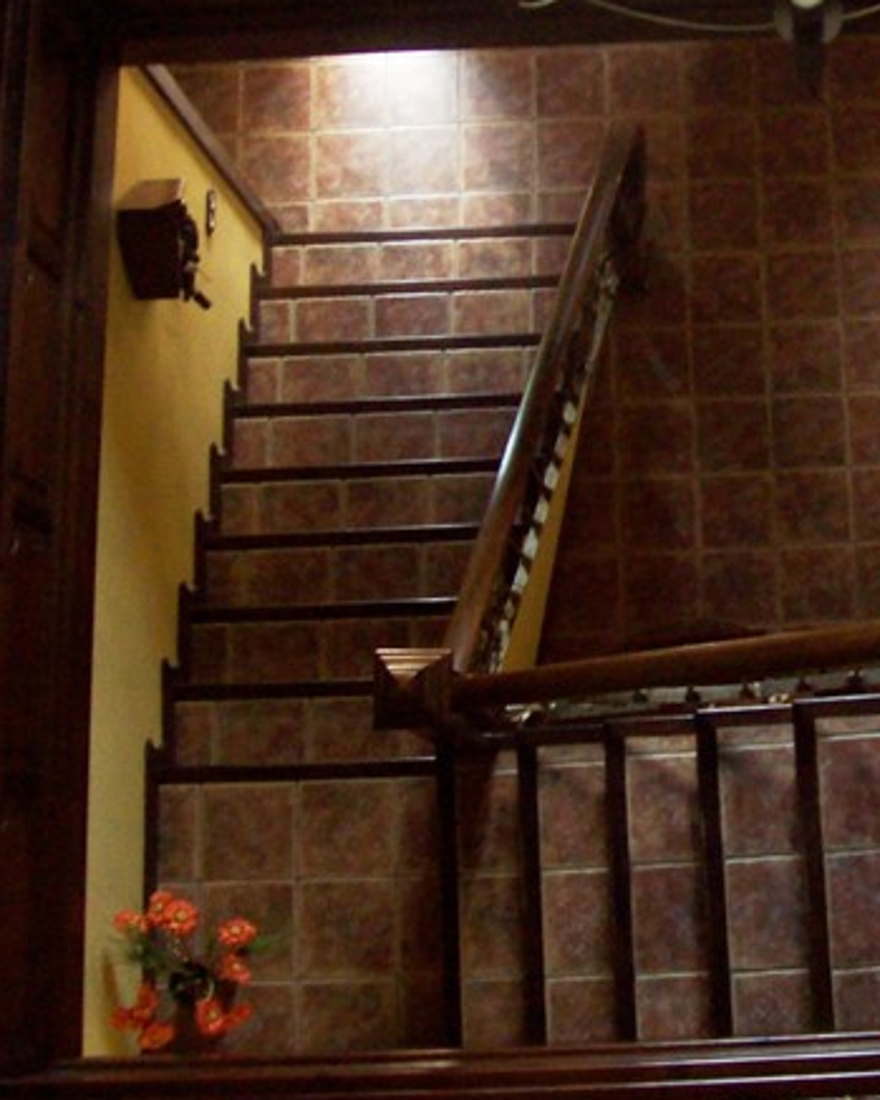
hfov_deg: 24.2
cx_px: 821
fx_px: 1985
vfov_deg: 30.8
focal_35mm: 61
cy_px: 410
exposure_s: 1/64
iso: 200
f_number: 2.7
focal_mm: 6
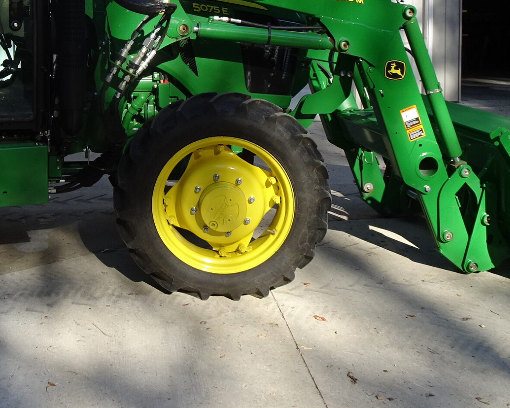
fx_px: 770
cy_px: 75
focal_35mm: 51
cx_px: 121
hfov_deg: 35.7
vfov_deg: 29.0
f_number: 3.5
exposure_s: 1/250
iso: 80
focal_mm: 4.1
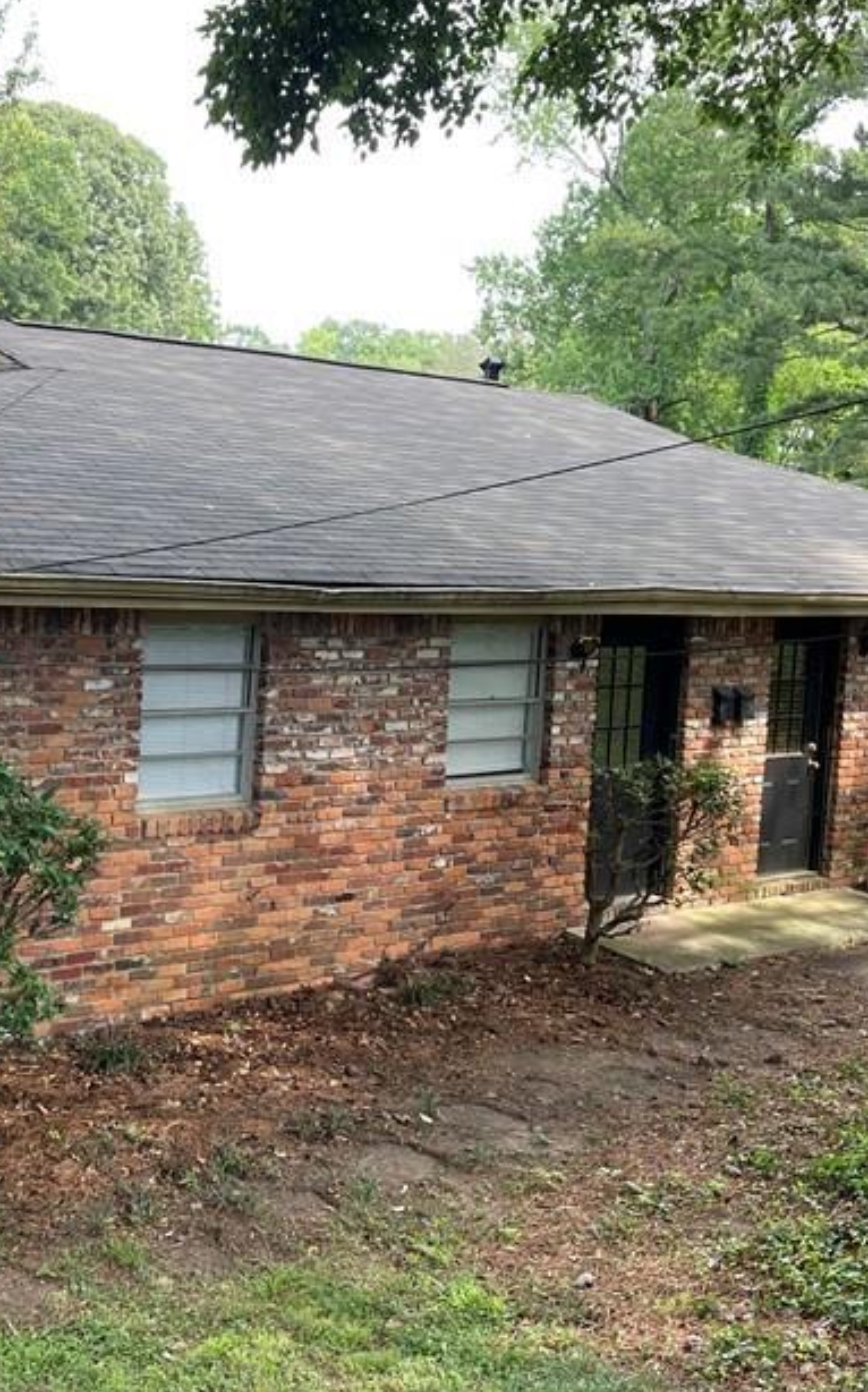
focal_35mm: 46
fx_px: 1744
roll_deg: -3.7
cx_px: 222
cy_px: 673
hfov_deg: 27.6
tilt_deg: -3.4
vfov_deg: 43.5
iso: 32
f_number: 1.6
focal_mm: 4.2
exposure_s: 1/158
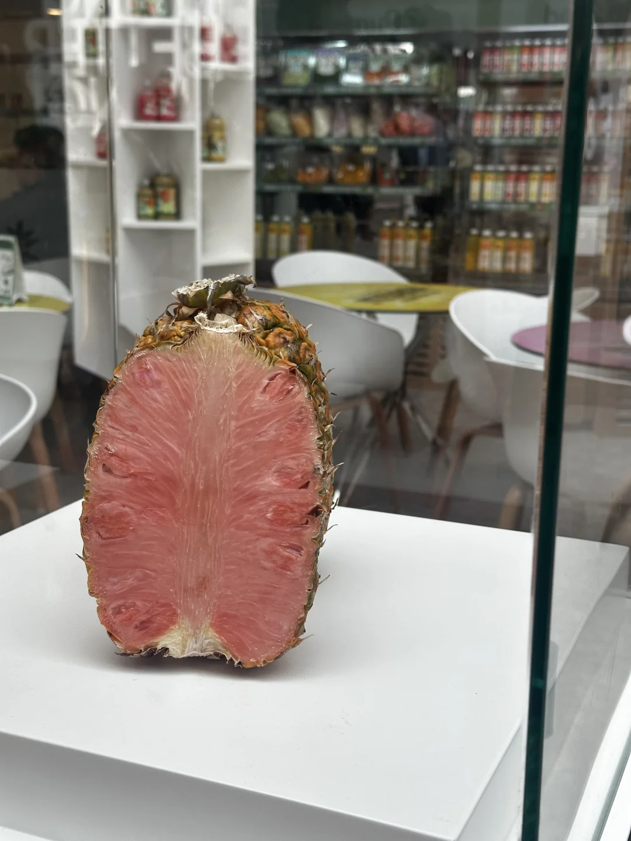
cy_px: 420
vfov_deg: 39.7
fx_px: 1167
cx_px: 316
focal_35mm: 48
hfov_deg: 30.3
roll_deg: -1.7
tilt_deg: -13.2
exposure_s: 1/439
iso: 64
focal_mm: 6.86
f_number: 1.78
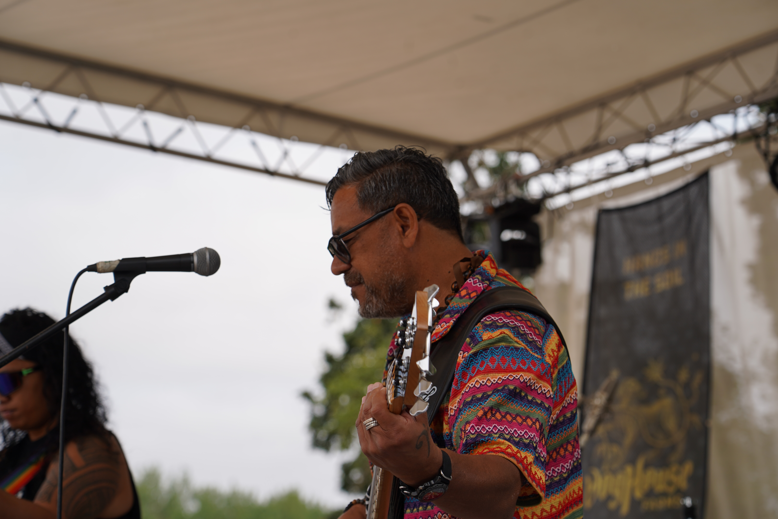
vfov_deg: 13.0
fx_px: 2269
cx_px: 389
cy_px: 260
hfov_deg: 19.5
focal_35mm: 105
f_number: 5.6
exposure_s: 1/320
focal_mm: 105
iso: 100
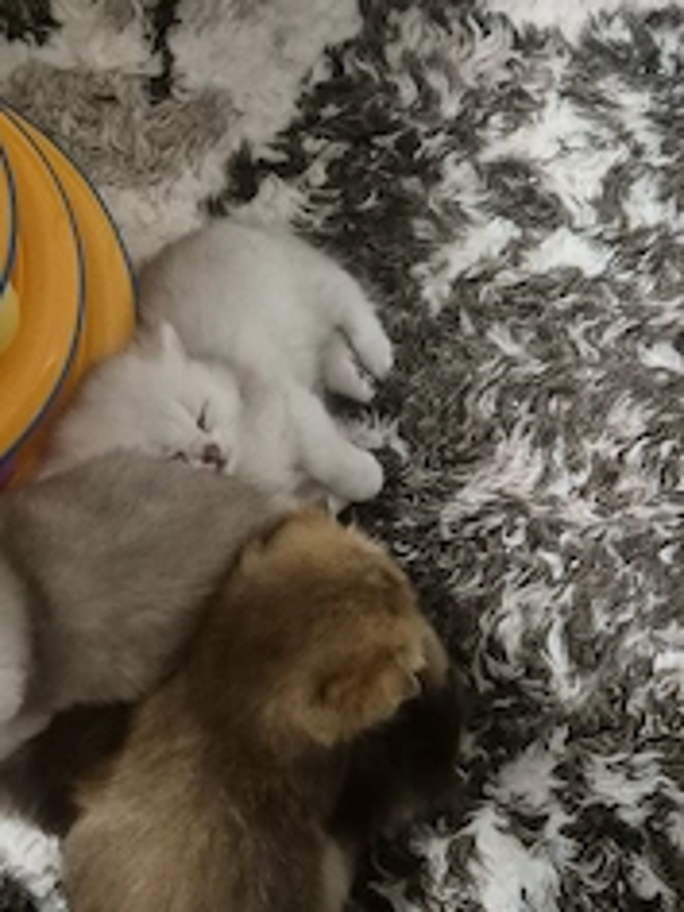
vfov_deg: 47.8
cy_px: 510
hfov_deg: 36.7
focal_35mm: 39
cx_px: 286
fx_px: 1028
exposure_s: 1/33
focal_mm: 5.4
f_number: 1.8
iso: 1250
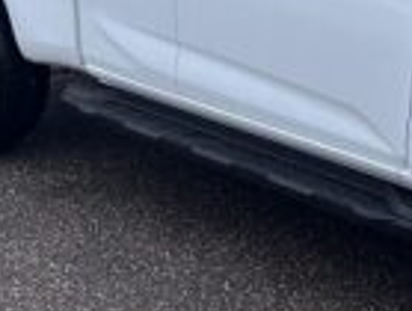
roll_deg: -2.5
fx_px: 1157
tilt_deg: -4.3
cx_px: 474
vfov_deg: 14.3
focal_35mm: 97
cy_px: -163
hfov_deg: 19.2
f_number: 1.5
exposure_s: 1/1575
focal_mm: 5.7
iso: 50
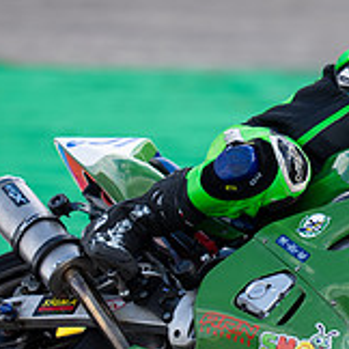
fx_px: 13859
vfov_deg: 1.4
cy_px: 199
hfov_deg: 1.4
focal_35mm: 1215
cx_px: 319
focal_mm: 400
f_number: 2.8
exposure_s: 1/500
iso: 100
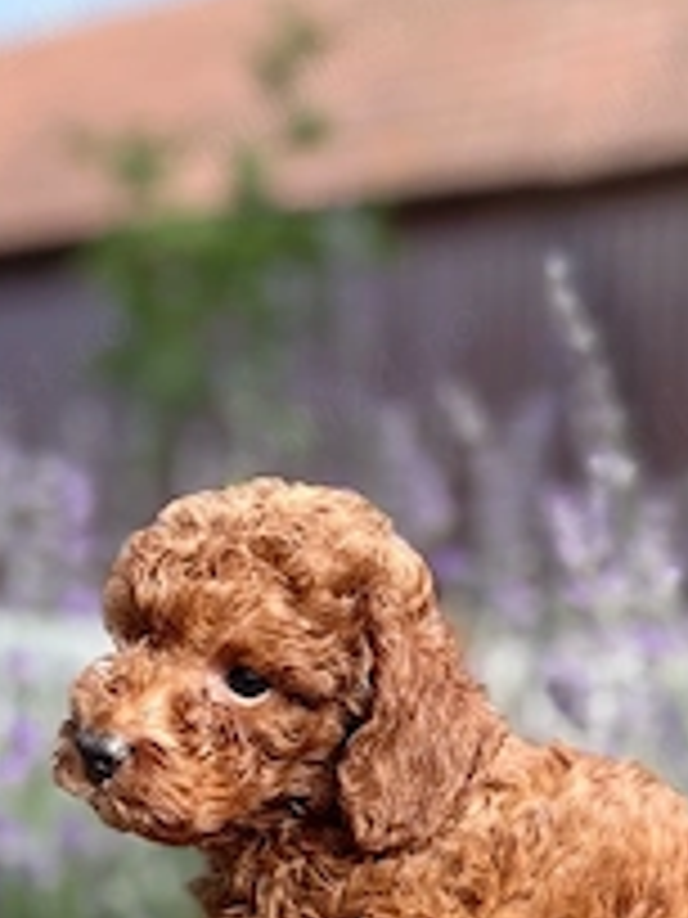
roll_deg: -2.8
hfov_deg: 28.5
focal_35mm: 51
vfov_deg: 35.4
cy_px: 819
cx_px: 427
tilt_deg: -6.0
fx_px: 1352
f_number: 1.6
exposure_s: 1/801
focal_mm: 5.96
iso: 50
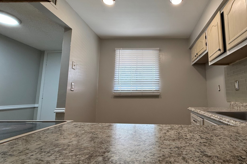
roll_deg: +0.1
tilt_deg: +8.0
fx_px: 130
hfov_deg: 85.2
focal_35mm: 19
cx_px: 154
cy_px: 79
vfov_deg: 64.5
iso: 200
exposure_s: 1/120
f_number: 2.2
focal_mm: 2.22
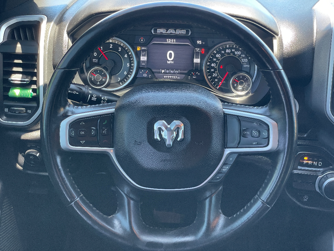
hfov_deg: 36.8
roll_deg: -1.2
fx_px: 502
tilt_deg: -31.1
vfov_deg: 28.0
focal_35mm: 52
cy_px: 126
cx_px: 167
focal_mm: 6
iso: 160
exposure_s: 1/99
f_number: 2
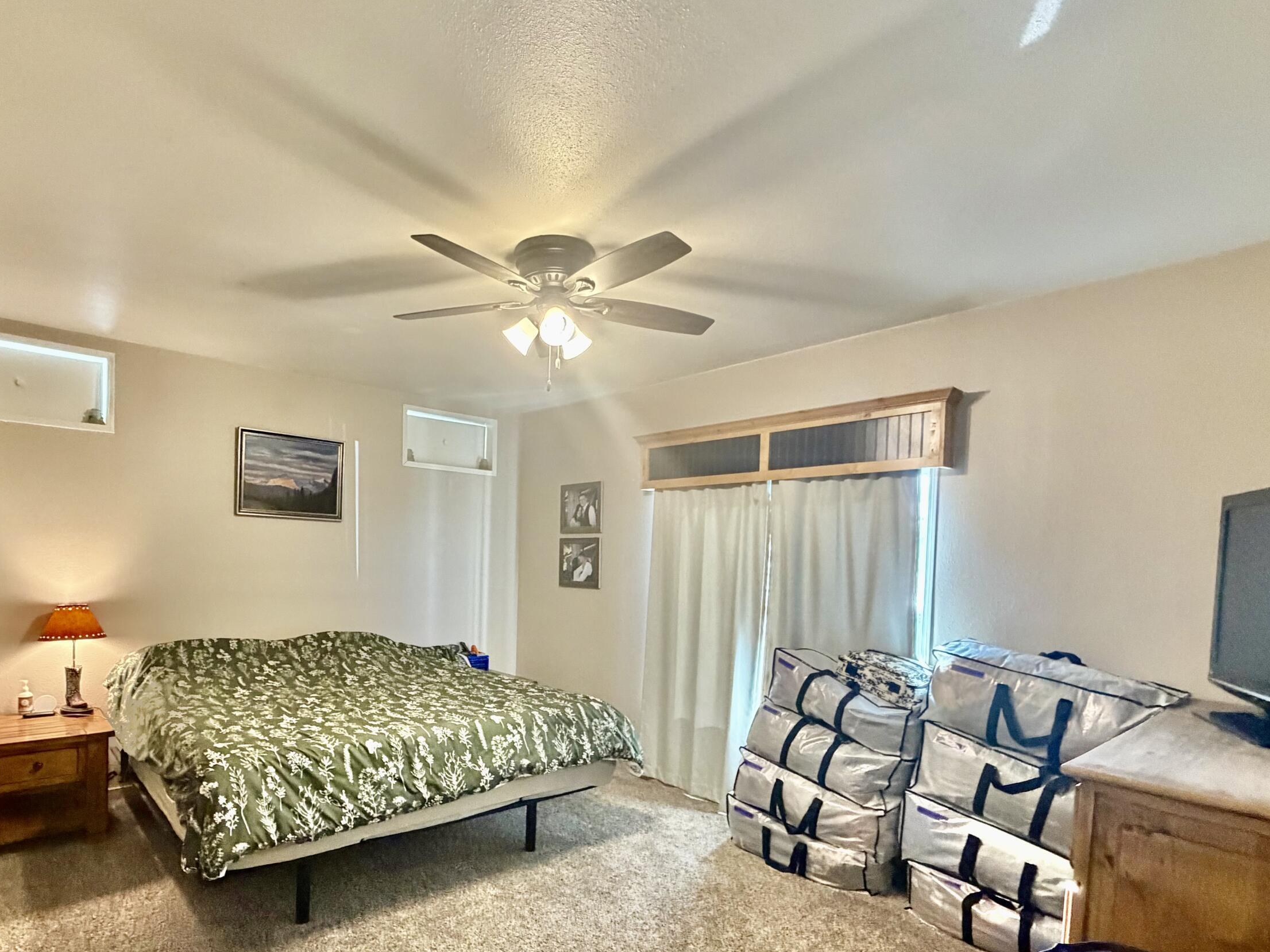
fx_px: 697
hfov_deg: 83.9
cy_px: 582
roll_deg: -1.3
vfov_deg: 67.8
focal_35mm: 19
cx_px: 526
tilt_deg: -1.2
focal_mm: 2.22
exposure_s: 1/60
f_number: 2.2
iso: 500
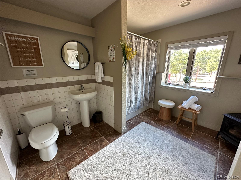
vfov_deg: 85.7
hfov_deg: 102.1
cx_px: 120
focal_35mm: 14
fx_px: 97
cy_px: 90
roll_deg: -0.2
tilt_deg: -13.9
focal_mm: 2.22
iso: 320
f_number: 2.2
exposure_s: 1/68
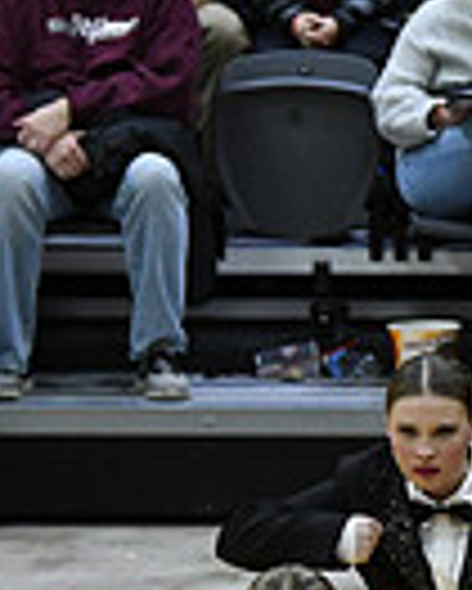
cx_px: 1272
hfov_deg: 2.4
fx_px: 11093
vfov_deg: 3.0
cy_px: 763
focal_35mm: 636
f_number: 4
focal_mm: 102
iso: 2500
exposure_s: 1/250
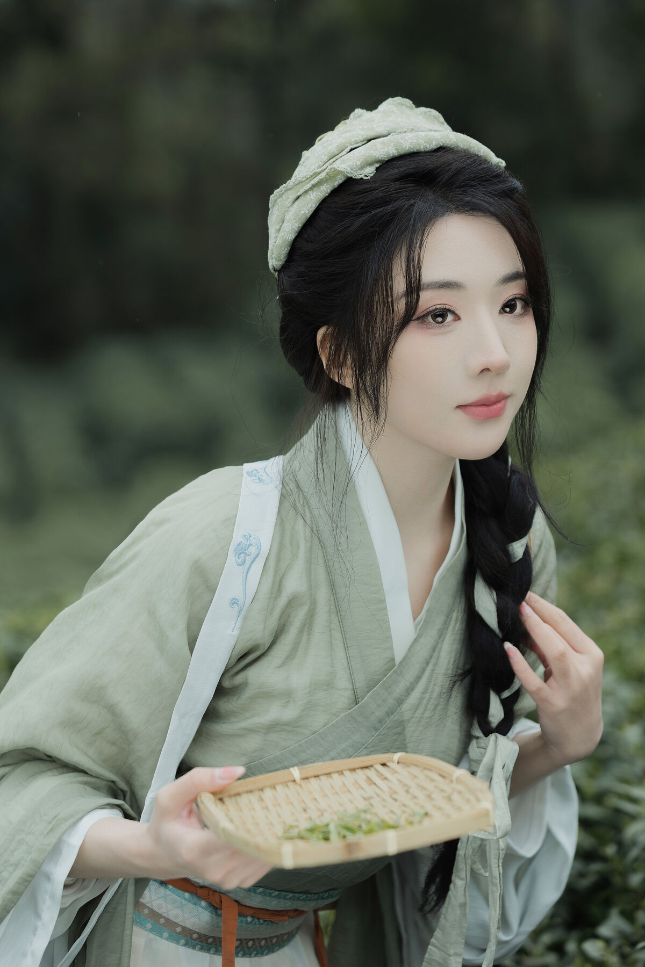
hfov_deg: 13.7
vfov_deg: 20.4
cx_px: 322
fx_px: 2687
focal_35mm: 100
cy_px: 484
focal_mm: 100
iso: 250
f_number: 4
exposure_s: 1/640
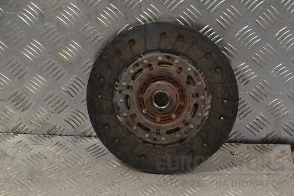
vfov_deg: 16.6
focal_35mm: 82
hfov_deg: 24.6
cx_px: 147
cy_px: 98
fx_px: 674
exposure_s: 1/250
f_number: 8
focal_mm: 55
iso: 3200
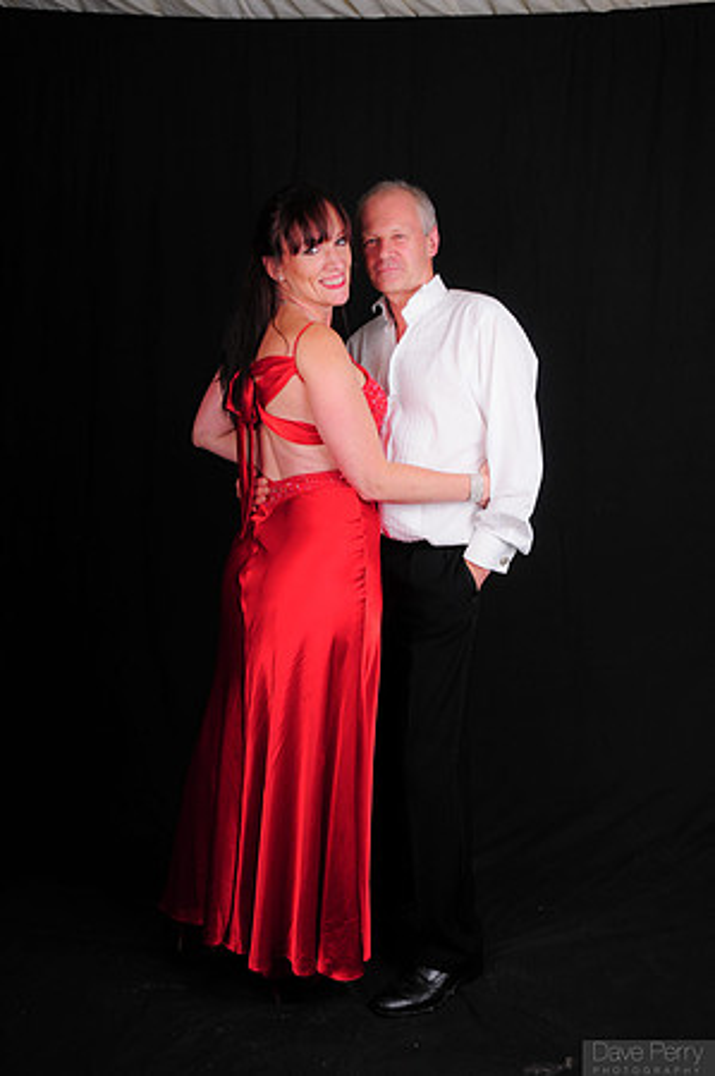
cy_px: 538
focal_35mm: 36
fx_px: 1075
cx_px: 358
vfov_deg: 53.2
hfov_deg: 36.8
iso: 200
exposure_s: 1/125
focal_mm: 24
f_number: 8
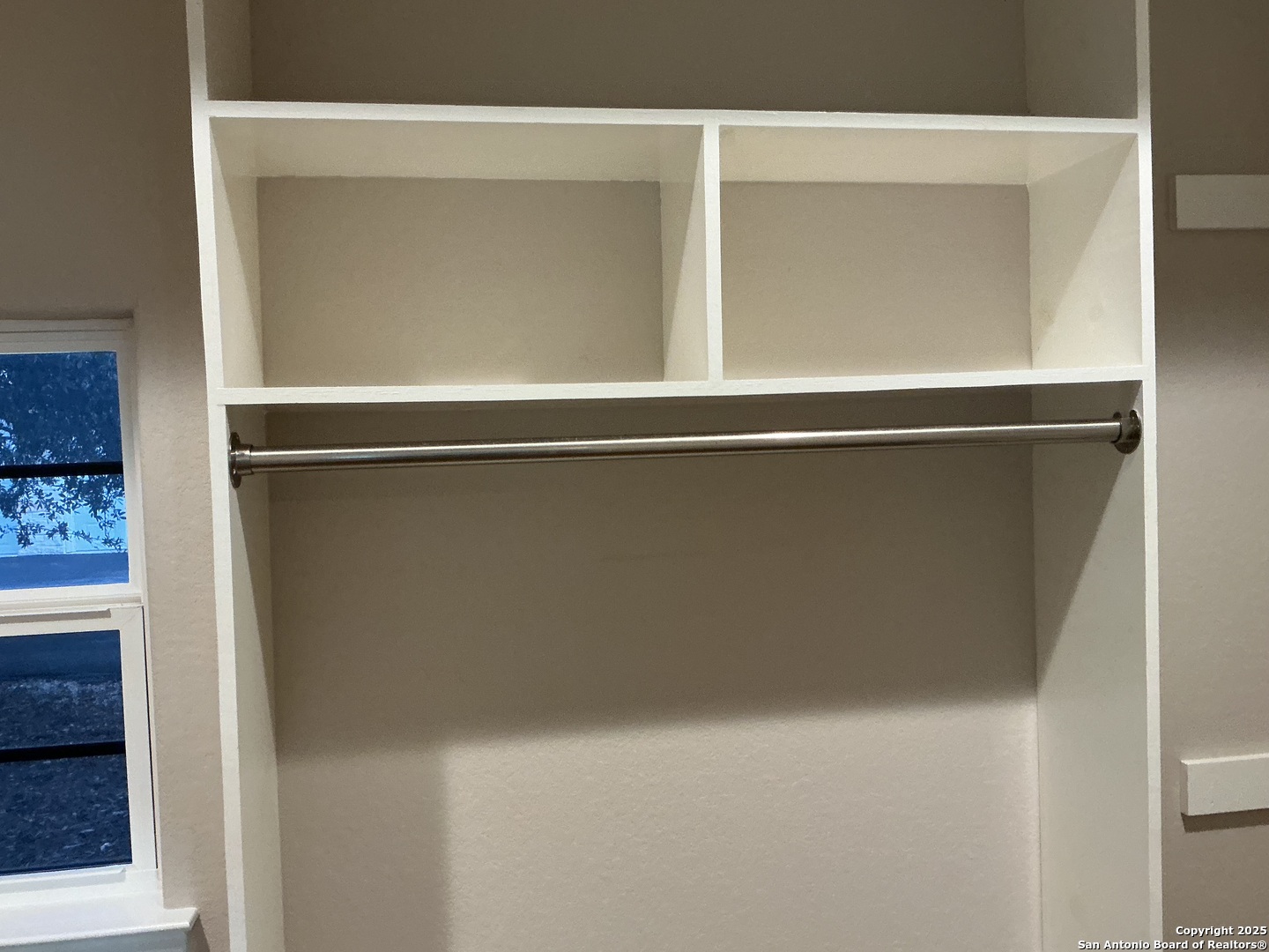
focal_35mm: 29
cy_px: 476
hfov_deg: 61.7
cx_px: 634
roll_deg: +1.9
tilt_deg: -0.8
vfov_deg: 48.2
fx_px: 1063
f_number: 1.8
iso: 160
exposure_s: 1/60
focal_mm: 3
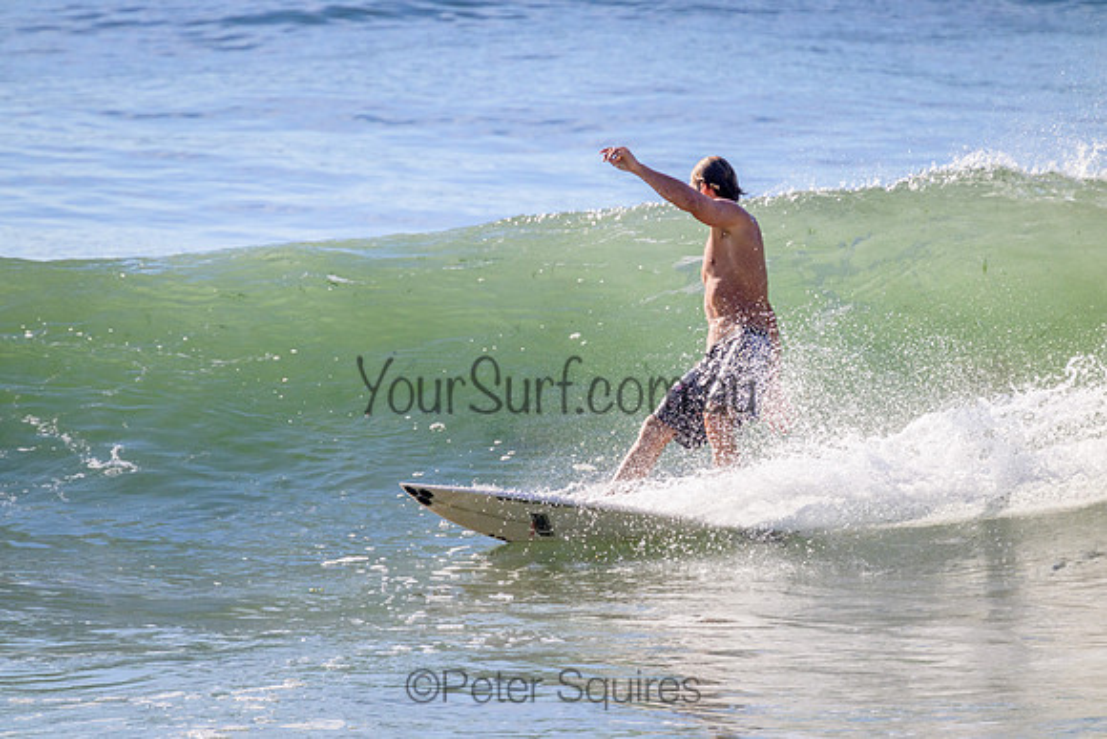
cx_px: 554
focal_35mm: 800
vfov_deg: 1.7
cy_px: 370
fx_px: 24605
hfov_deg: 2.6
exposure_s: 1/2000
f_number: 11
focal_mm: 800
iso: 1100
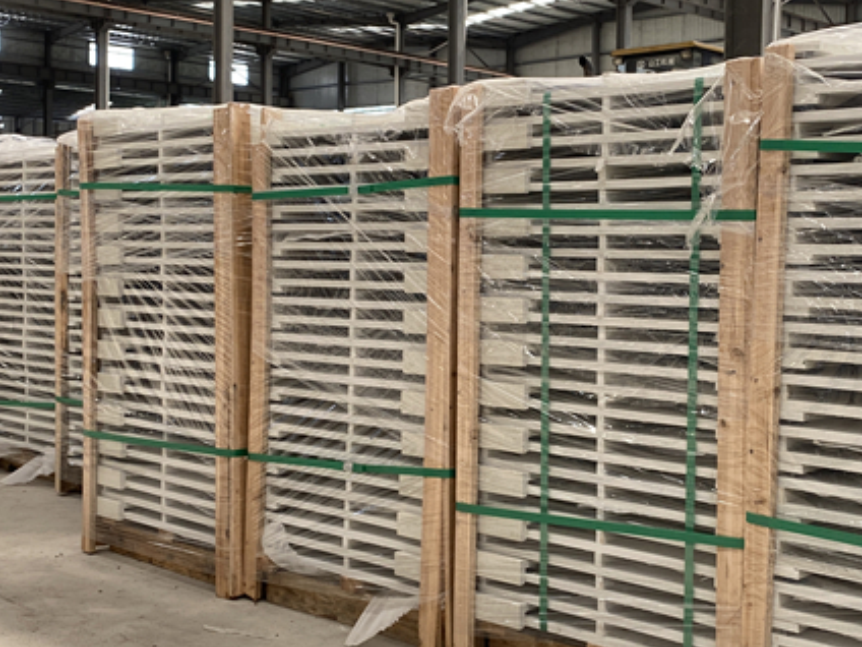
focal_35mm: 49
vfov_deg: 29.7
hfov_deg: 38.3
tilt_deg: -2.9
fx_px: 1220
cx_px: 602
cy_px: 309
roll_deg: -1.5
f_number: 1.8
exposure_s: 1/121
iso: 40
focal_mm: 4.25
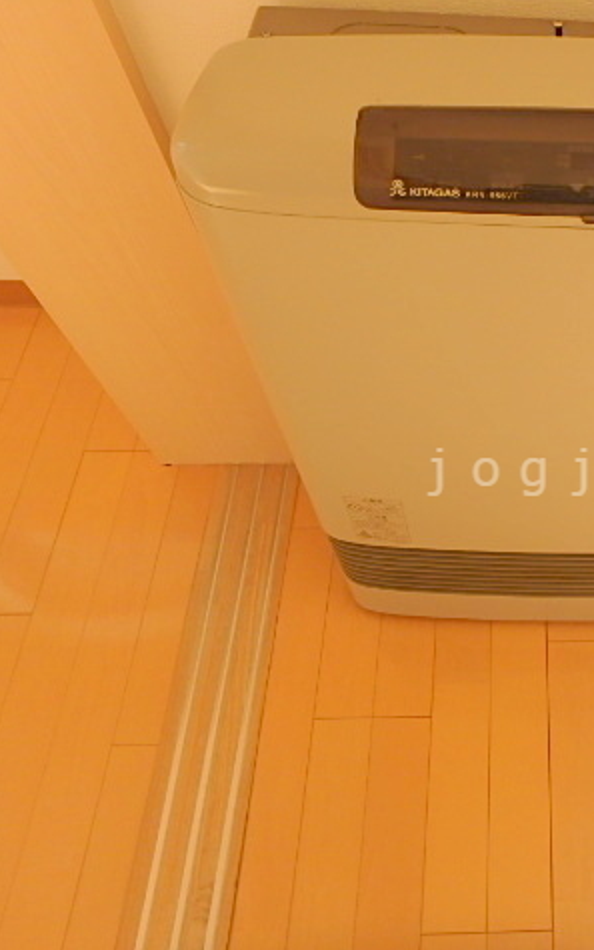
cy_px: 472
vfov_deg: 62.9
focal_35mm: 30
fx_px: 777
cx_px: 564
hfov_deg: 38.2
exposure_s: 1/160
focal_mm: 3.7
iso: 125
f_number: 3.5
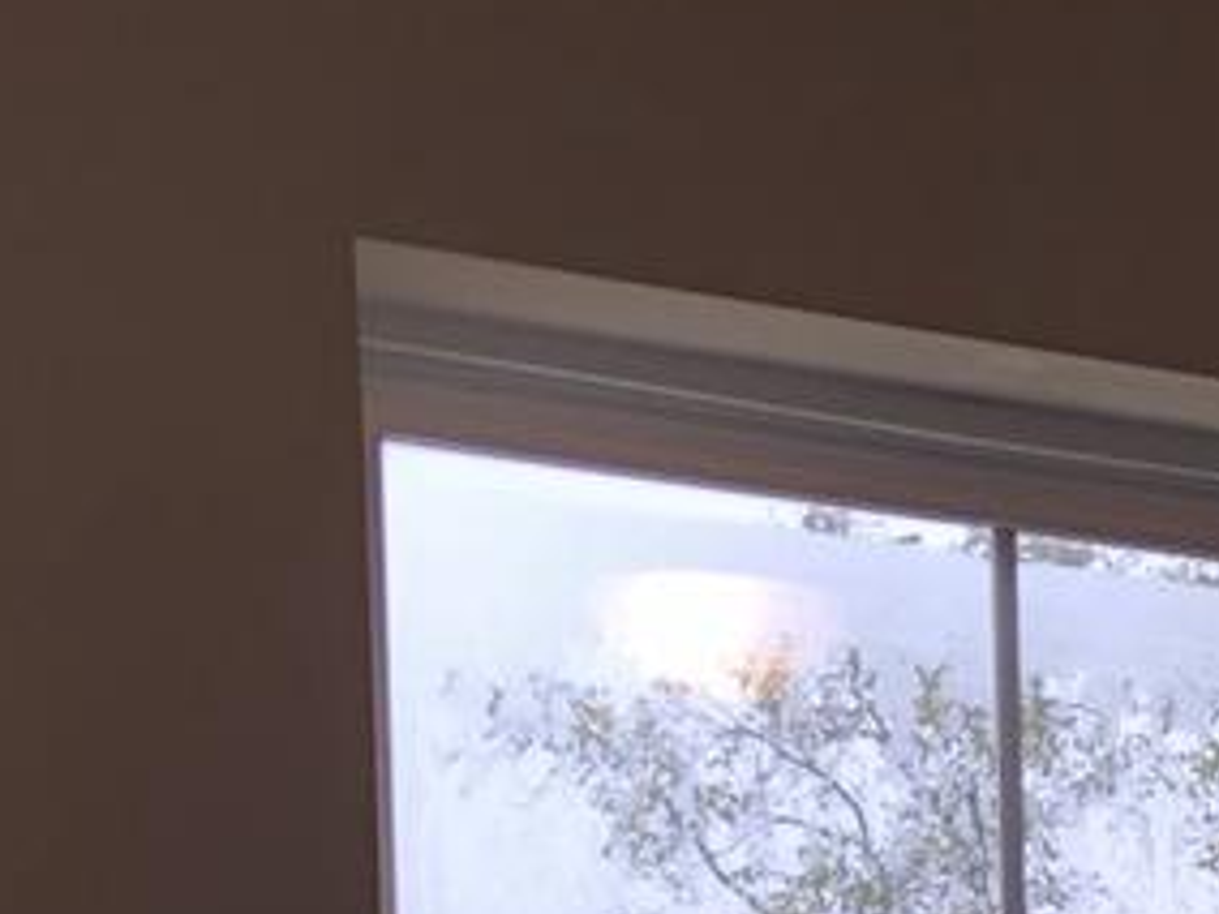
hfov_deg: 12.8
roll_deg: +0.9
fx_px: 5001
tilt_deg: -4.8
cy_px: 2261
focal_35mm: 142
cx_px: 2073
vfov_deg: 9.3
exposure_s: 1/120
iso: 50
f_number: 1.8
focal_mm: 4
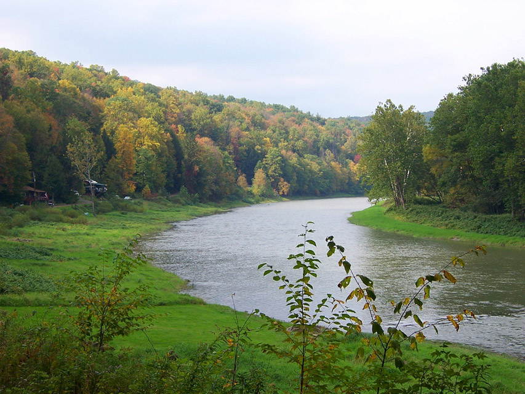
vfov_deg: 24.4
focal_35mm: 60
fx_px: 910
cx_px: 262
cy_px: 197
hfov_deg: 32.2
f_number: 4.8
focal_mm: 10
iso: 80
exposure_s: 1/250
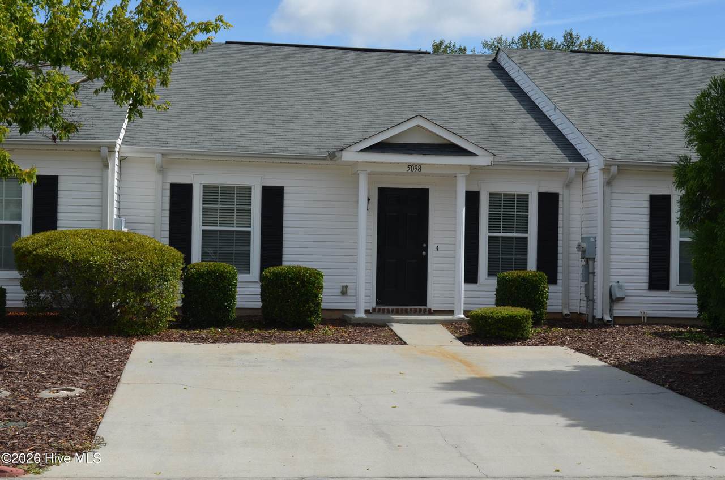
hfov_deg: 39.0
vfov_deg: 26.4
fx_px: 1025
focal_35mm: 51
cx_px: 362
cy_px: 240
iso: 100
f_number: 8
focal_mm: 34
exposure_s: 1/250
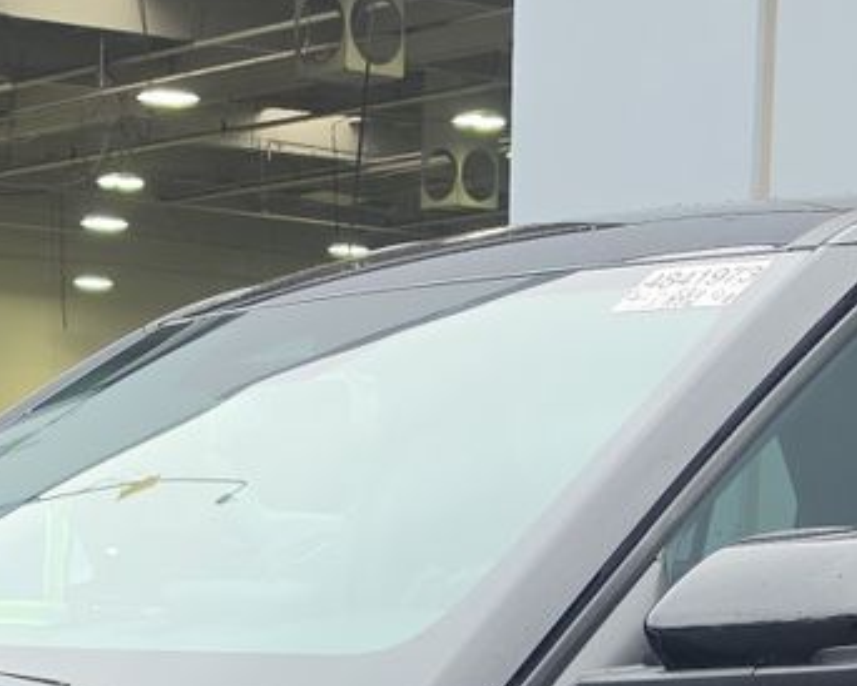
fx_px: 2665
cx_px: 341
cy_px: 1124
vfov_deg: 13.5
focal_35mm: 105
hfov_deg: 18.3
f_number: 1.4
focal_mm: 6.5
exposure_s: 1/134
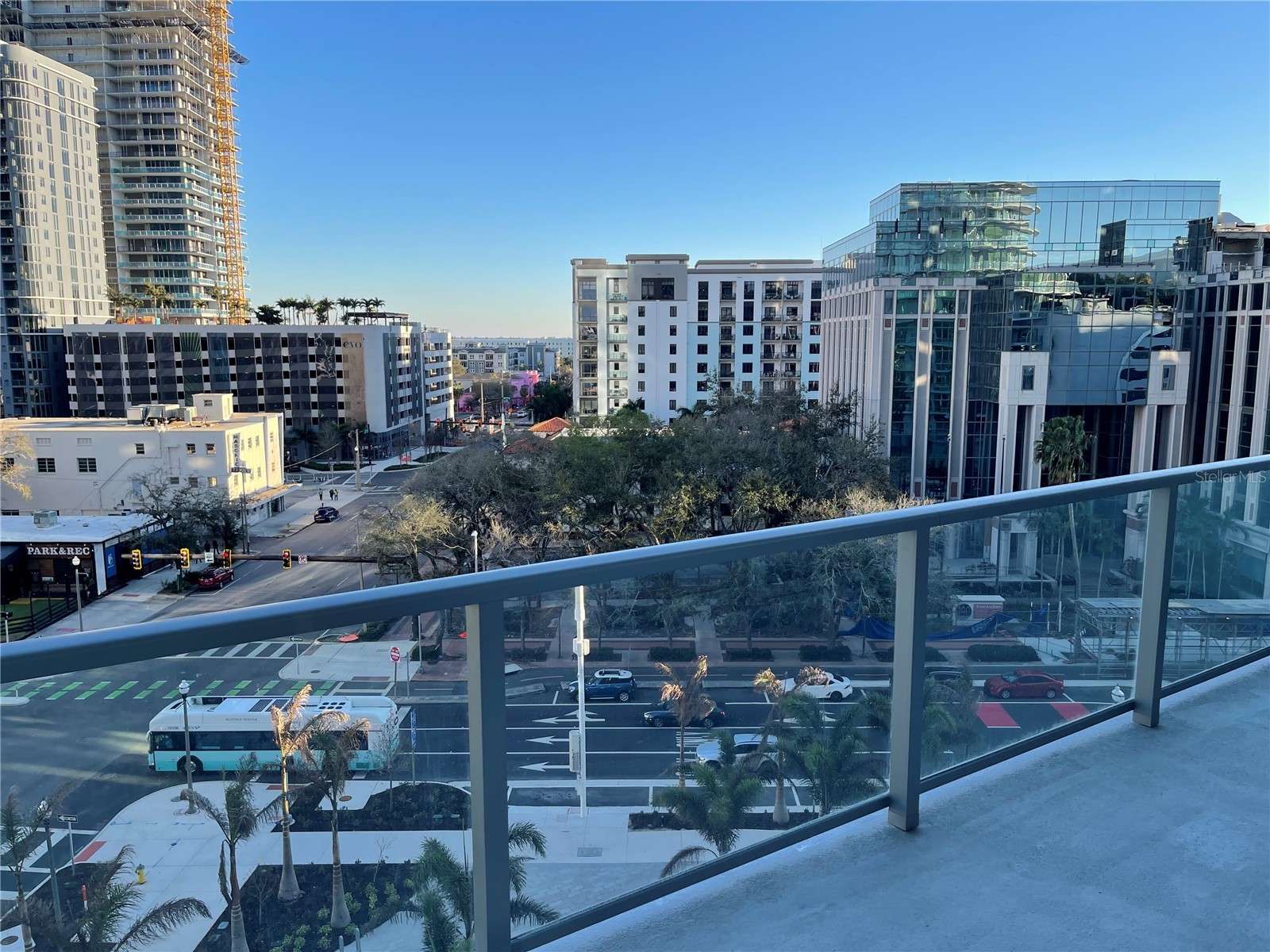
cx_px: 635
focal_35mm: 25
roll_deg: +0.4
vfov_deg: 54.9
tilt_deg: -8.6
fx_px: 917
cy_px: 476
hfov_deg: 69.4
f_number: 1.6
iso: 32
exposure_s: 1/1098
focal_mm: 5.1
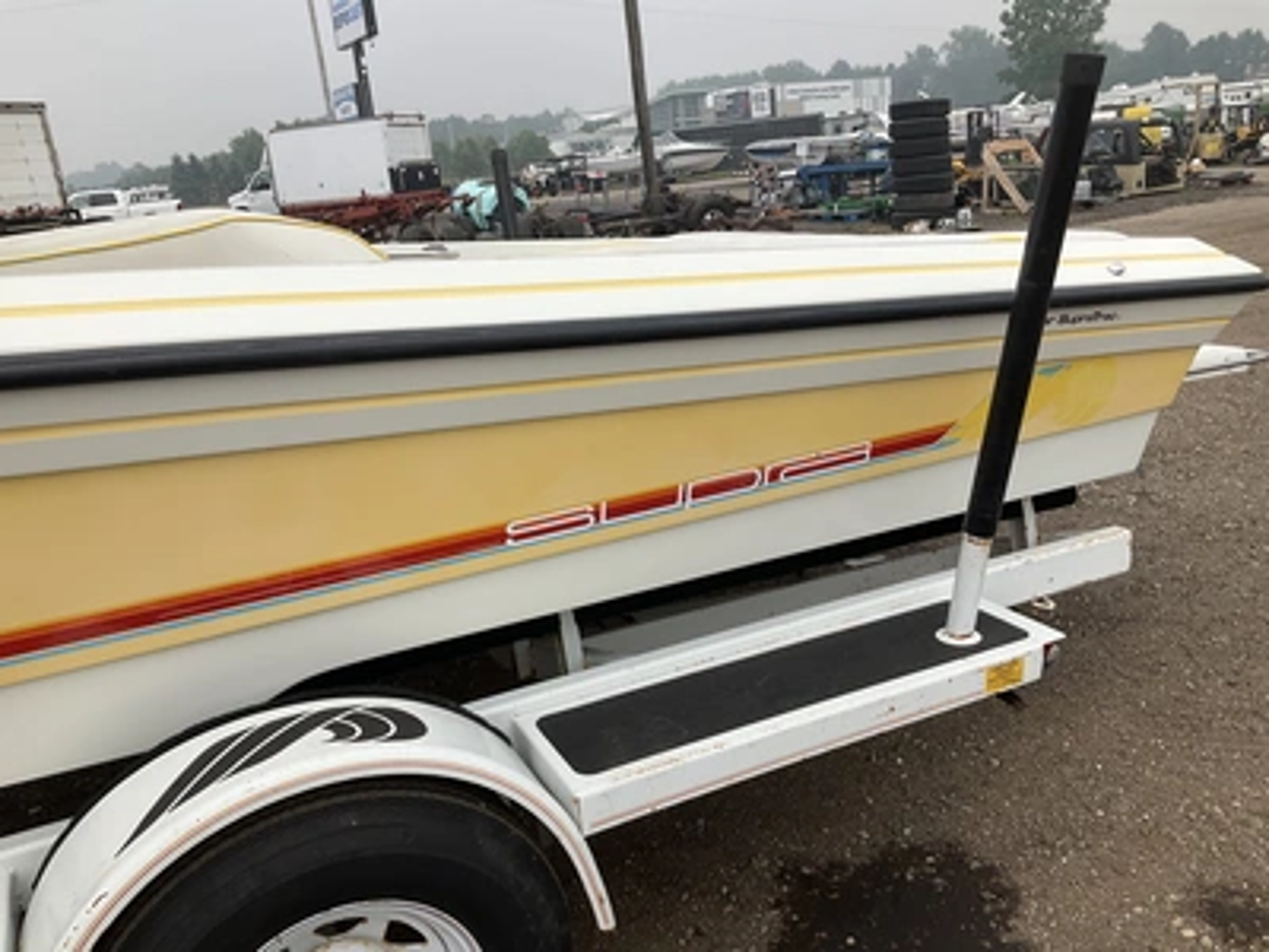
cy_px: 476
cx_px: 634
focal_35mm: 29
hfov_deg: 61.7
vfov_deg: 48.2
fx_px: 1063
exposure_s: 1/1412
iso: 25
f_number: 1.8
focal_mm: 3
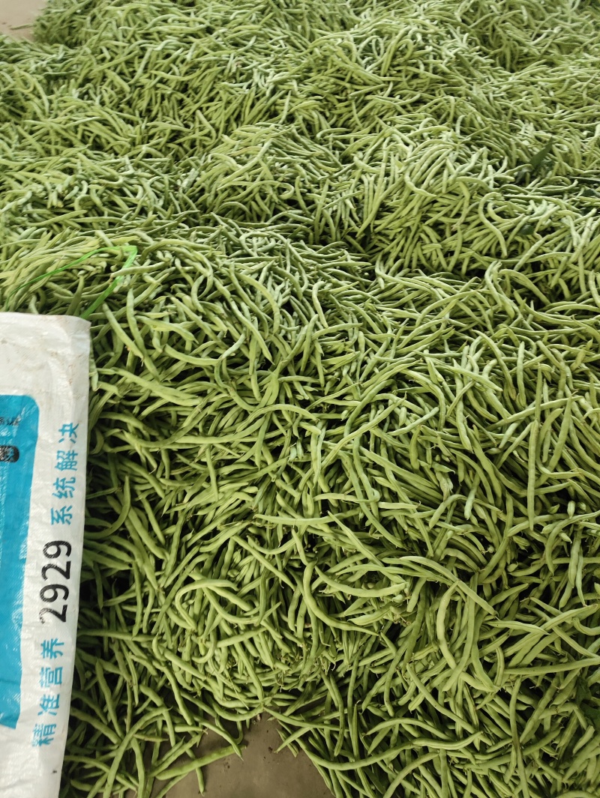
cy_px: 399
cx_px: 300
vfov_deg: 69.4
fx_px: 577
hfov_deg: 54.9
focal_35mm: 25
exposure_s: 1/100
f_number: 1.79
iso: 709
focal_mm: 4.71
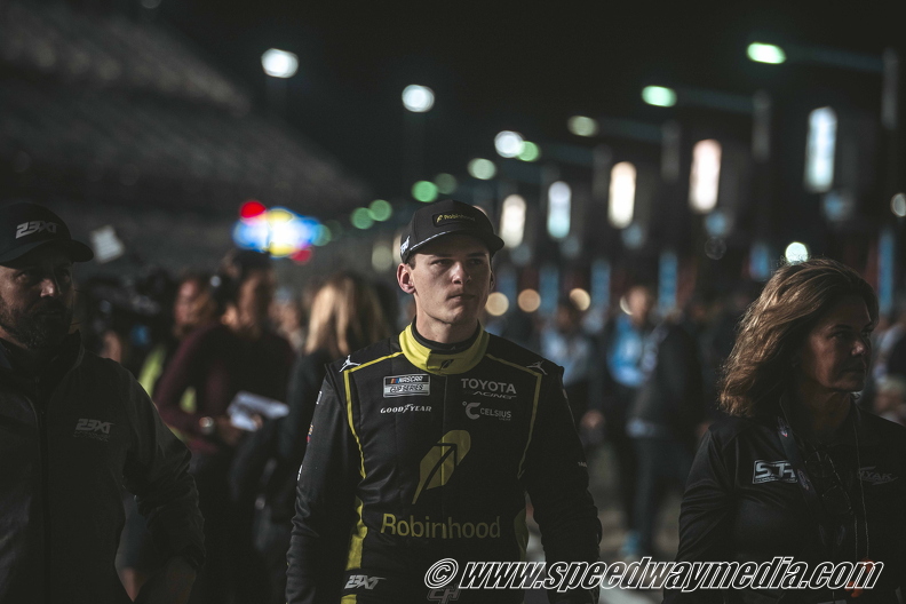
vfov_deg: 10.2
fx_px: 3397
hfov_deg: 15.2
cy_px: 302
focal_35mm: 135
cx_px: 453
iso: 400
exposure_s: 1/250
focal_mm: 135
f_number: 2.8
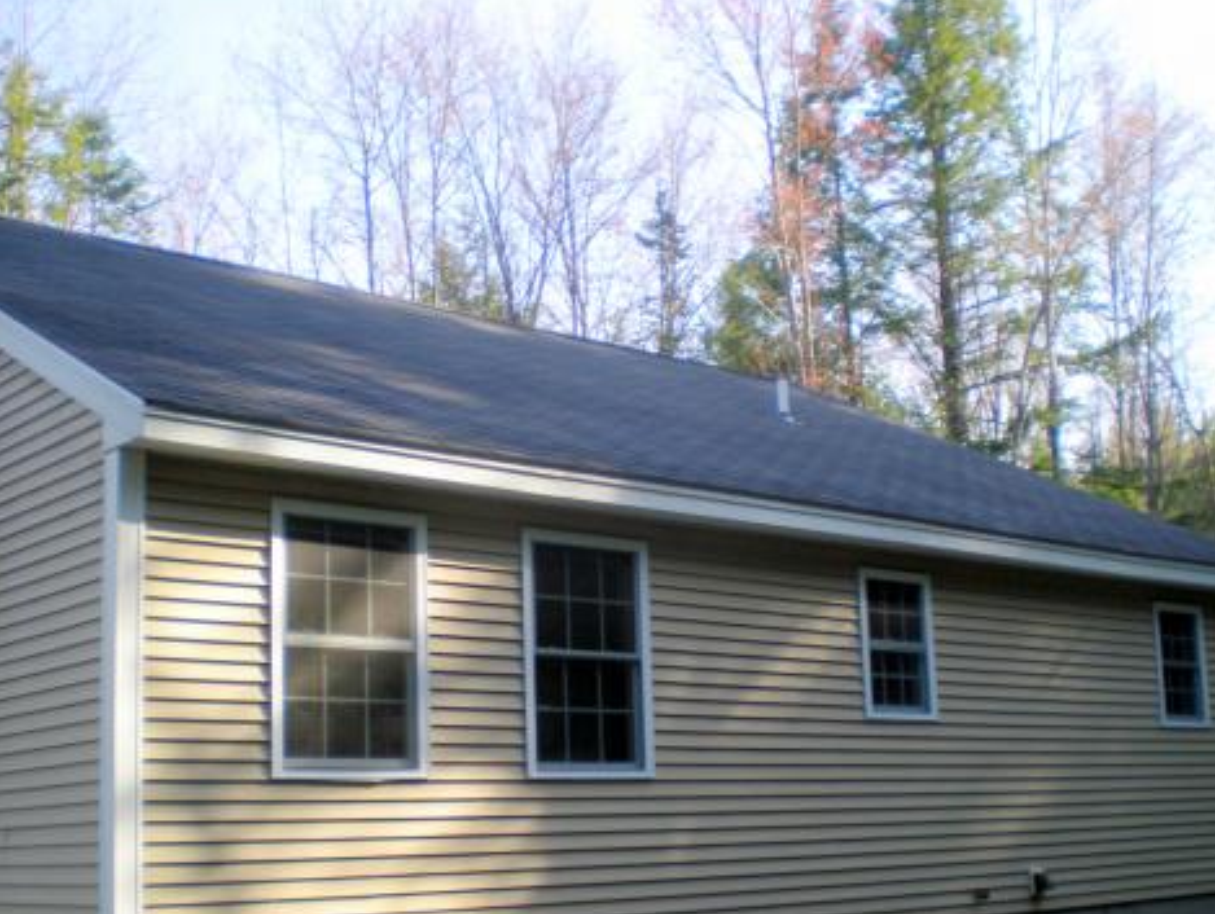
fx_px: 1652
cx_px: 661
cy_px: 536
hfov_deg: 40.4
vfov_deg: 30.9
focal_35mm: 47
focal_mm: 6.3
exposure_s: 1/256
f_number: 3.1
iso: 64
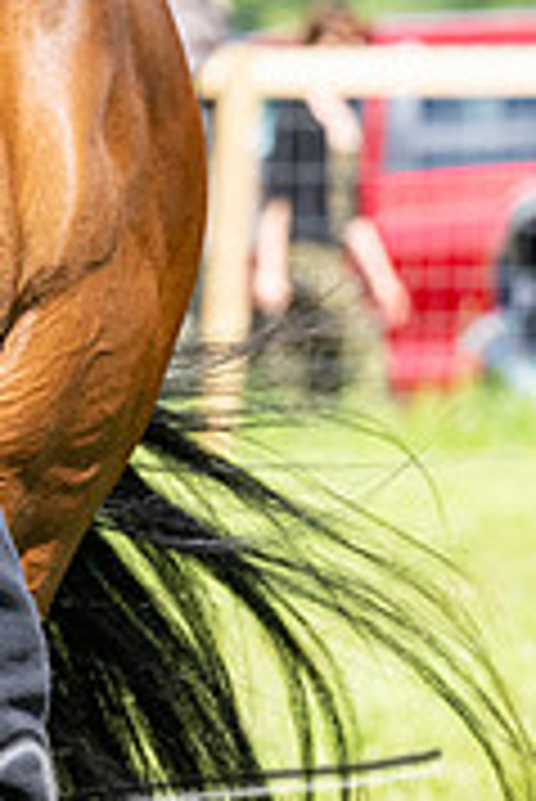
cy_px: 81
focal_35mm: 771
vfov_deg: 2.7
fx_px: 17184
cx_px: -759
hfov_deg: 1.8
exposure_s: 1/1250
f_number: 9
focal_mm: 185
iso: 800
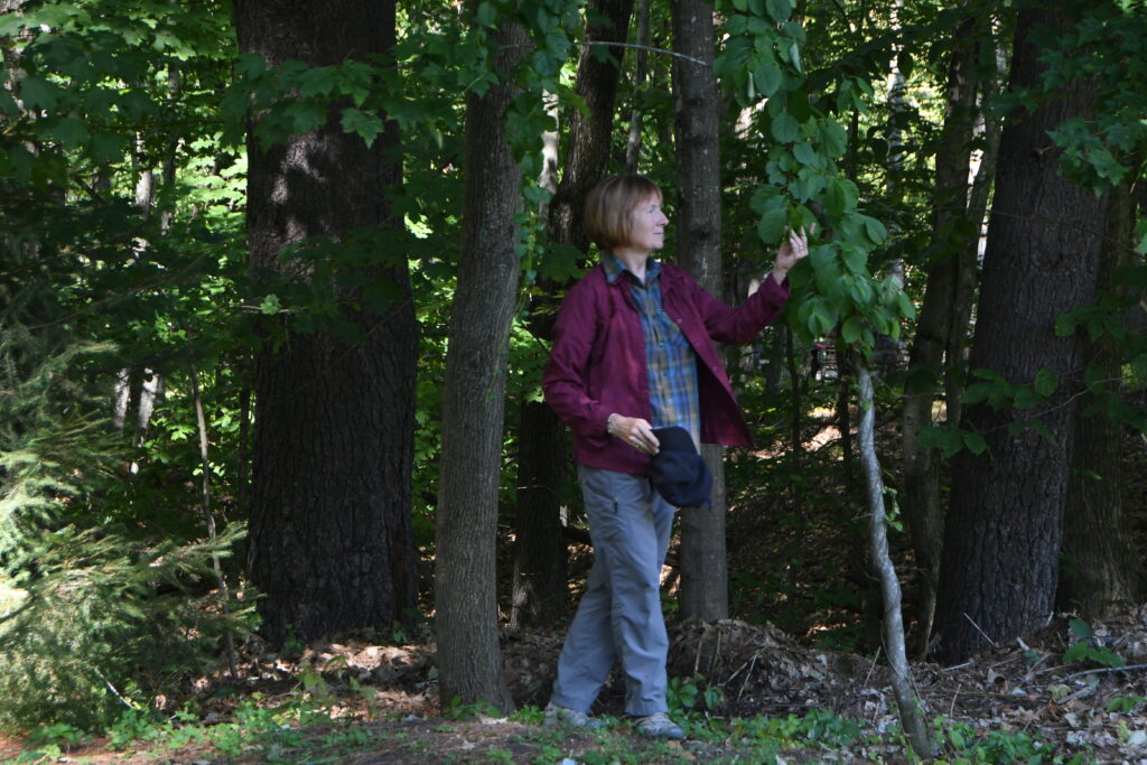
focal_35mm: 105
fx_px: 3346
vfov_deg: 13.0
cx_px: 574
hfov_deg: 19.5
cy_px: 382
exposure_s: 1/200
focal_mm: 70
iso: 1000
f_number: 7.1
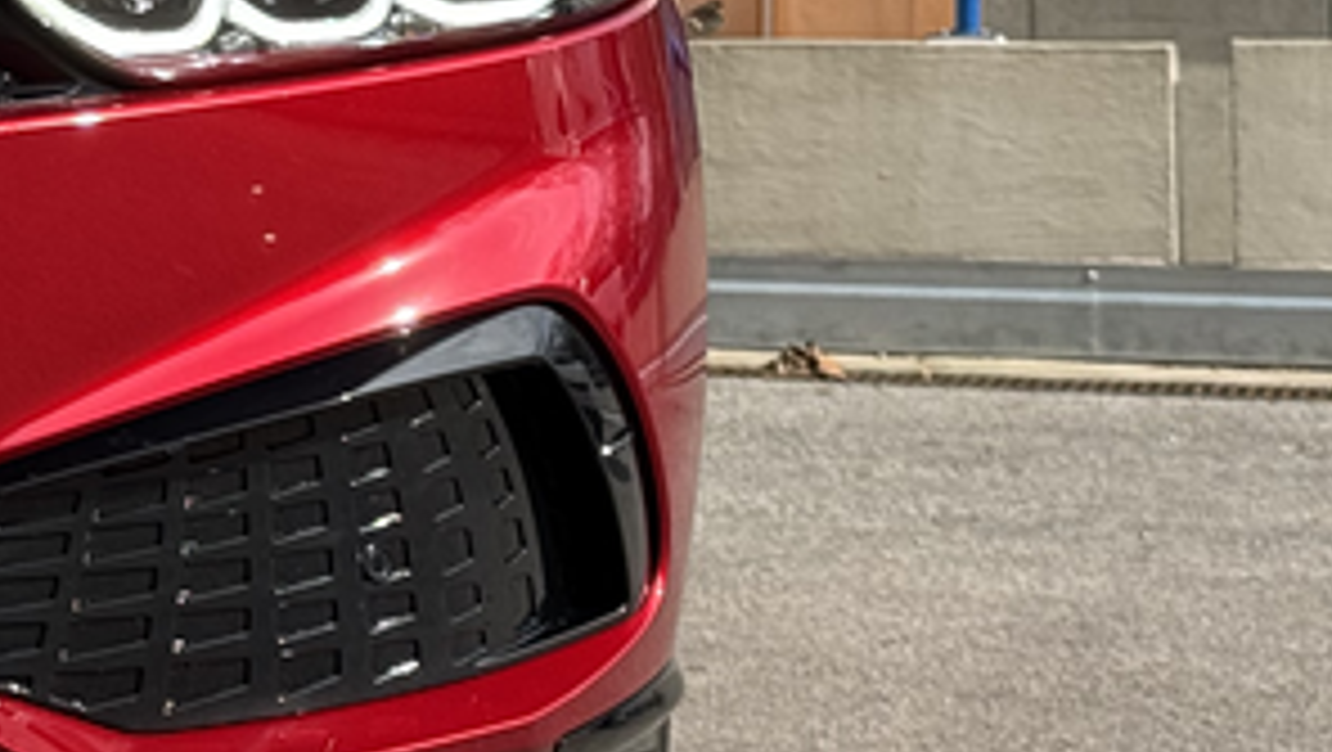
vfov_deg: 7.2
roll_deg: -0.3
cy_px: -241
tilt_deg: -0.1
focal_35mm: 166
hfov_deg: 12.3
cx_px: -670
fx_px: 5867
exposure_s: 1/1094
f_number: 1.78
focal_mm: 6.76
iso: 64
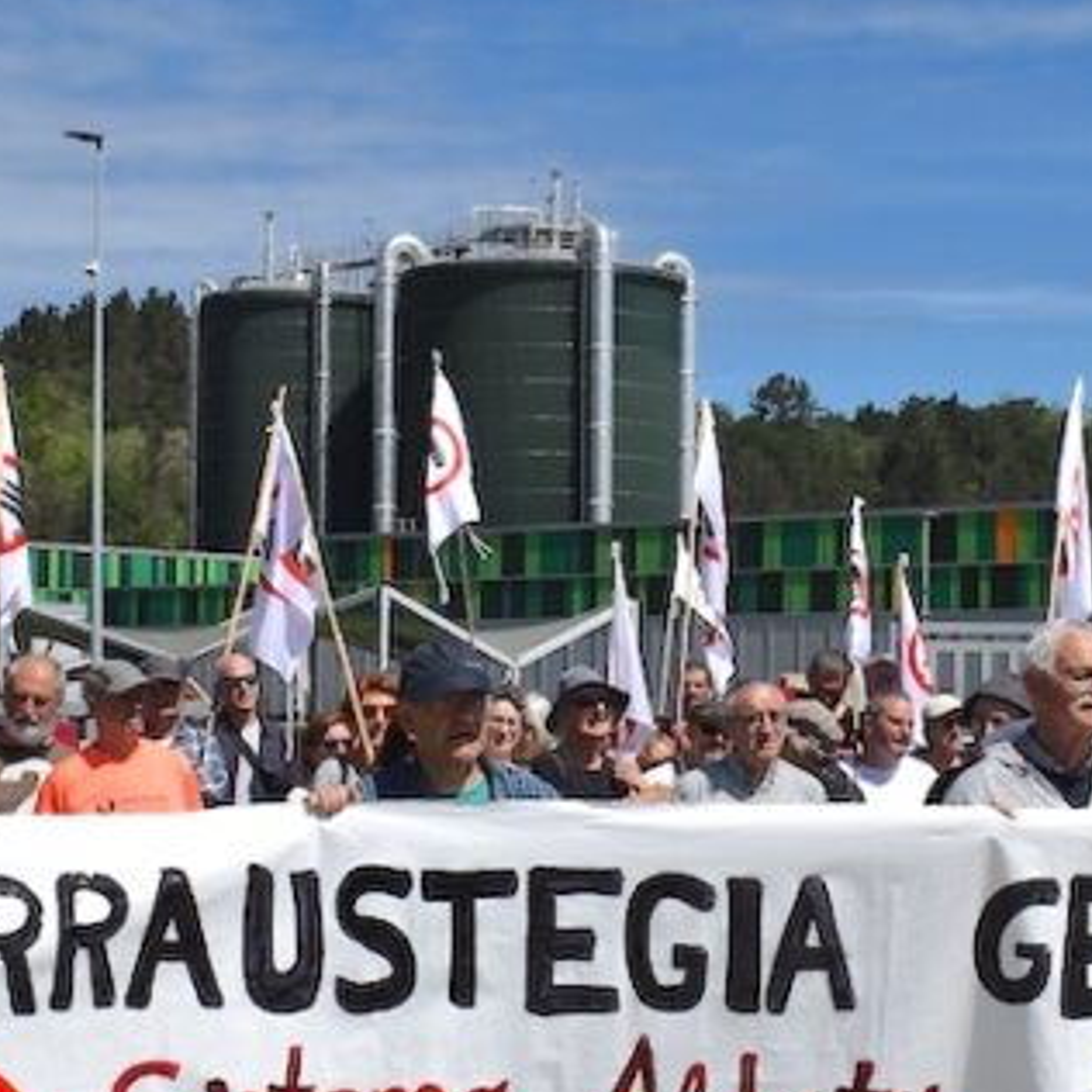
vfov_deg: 21.6
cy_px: 632
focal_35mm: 80
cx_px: 480
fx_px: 2855
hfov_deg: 21.6
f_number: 13
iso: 200
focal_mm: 22
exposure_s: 1/640
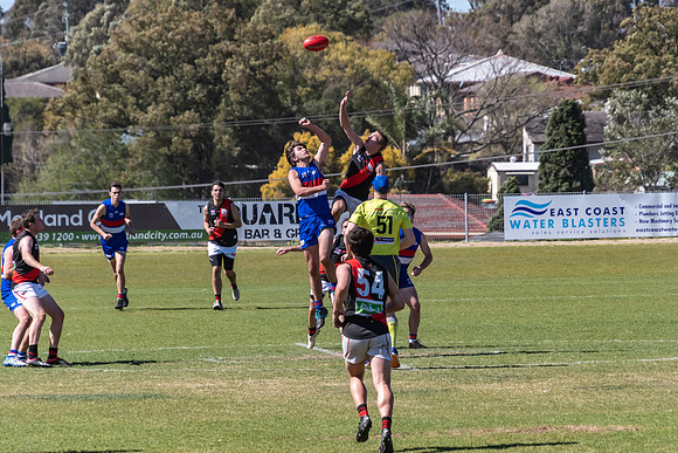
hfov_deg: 5.2
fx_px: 7489
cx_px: 373
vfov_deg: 3.5
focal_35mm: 398
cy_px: 210
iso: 800
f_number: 8
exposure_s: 1/2000
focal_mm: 240
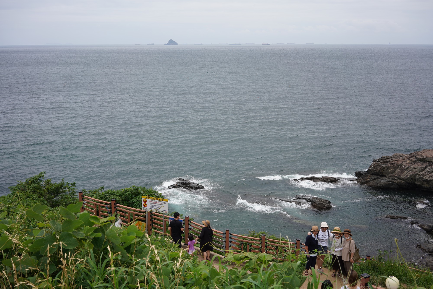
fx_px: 421
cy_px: 144
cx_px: 216
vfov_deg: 37.9
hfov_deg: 54.4
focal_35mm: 35
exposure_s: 1/125
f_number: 10
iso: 100
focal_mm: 35
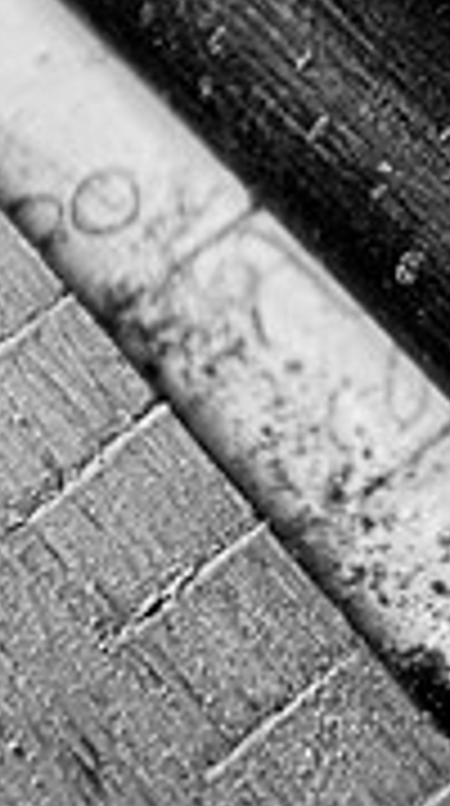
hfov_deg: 7.8
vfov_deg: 13.9
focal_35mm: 155
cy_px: 225
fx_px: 3305
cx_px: 402
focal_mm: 35
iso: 1600
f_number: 3.2
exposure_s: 1/160
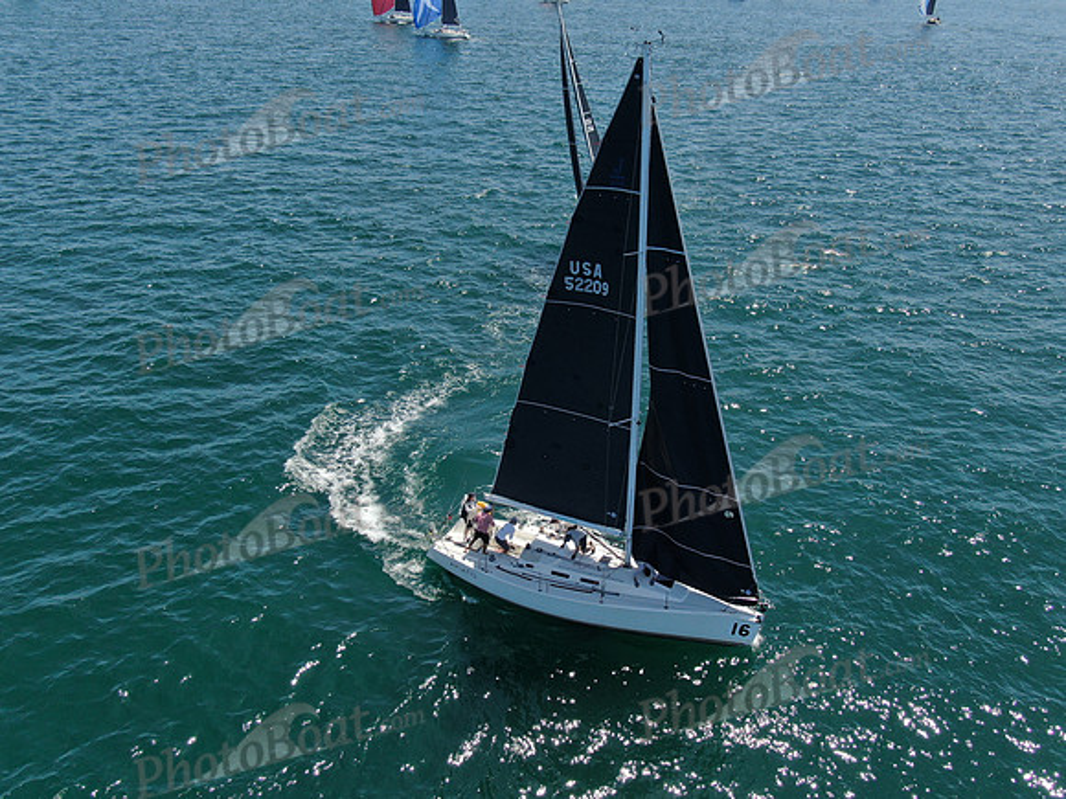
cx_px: 533
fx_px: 893
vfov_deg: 48.2
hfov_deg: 61.7
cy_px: 400
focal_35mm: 29
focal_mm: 5
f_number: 3
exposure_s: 1/1250
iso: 100
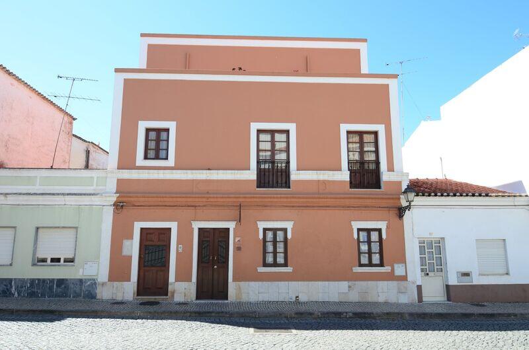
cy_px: 175
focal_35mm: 24
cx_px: 264
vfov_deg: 52.9
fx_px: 352
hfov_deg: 73.8
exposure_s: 1/200
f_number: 10
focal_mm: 16
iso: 250
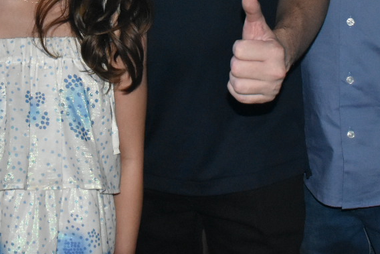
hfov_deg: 26.3
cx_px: 161
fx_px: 813
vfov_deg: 16.7
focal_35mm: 77
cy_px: -76
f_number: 3.5
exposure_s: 1/100
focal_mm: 18
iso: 2500
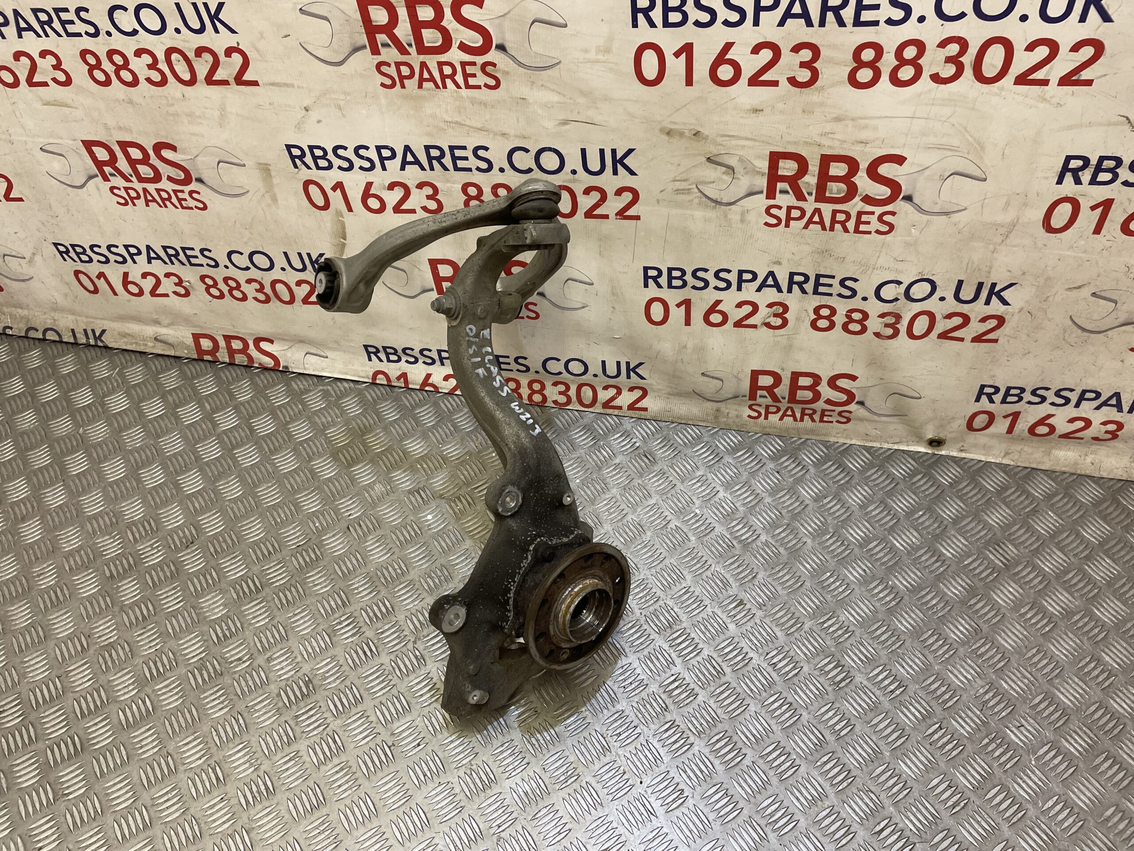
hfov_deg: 67.3
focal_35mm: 26
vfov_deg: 53.1
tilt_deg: -50.9
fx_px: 852
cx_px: 567
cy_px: 426
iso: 125
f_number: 1.6
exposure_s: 1/100
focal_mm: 4.2
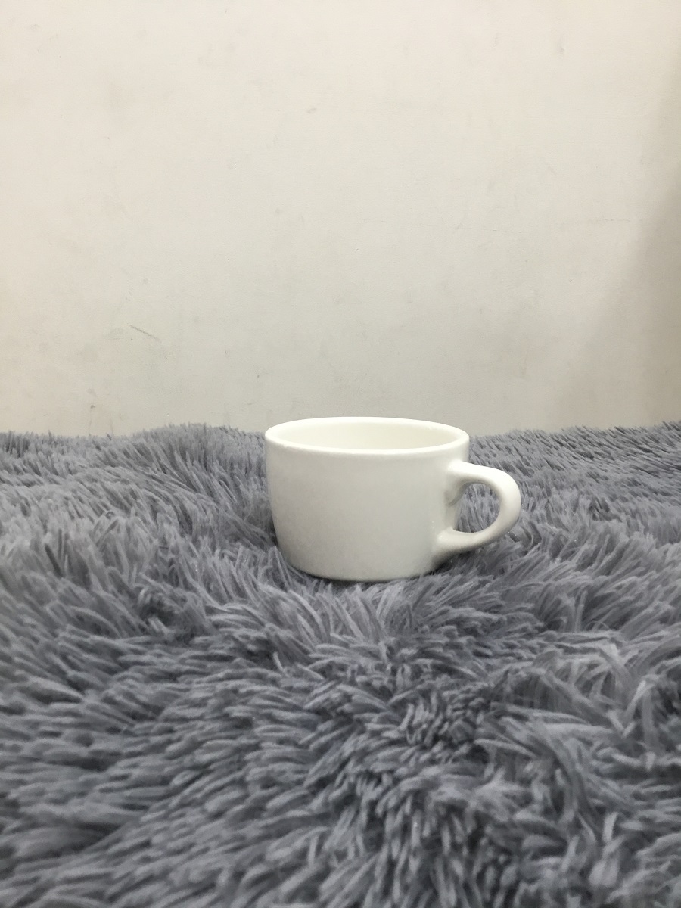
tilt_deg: -12.1
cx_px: 340
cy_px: 454
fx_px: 813
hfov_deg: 45.4
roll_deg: +1.4
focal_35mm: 31
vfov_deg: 58.4
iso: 100
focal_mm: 3.3
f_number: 2.4
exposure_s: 1/33
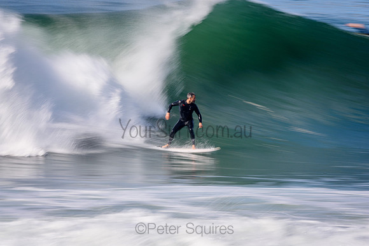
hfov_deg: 3.1
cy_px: 123
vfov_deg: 2.1
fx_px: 6766
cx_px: 184
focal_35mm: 660
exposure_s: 1/20
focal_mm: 440
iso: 100
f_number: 18
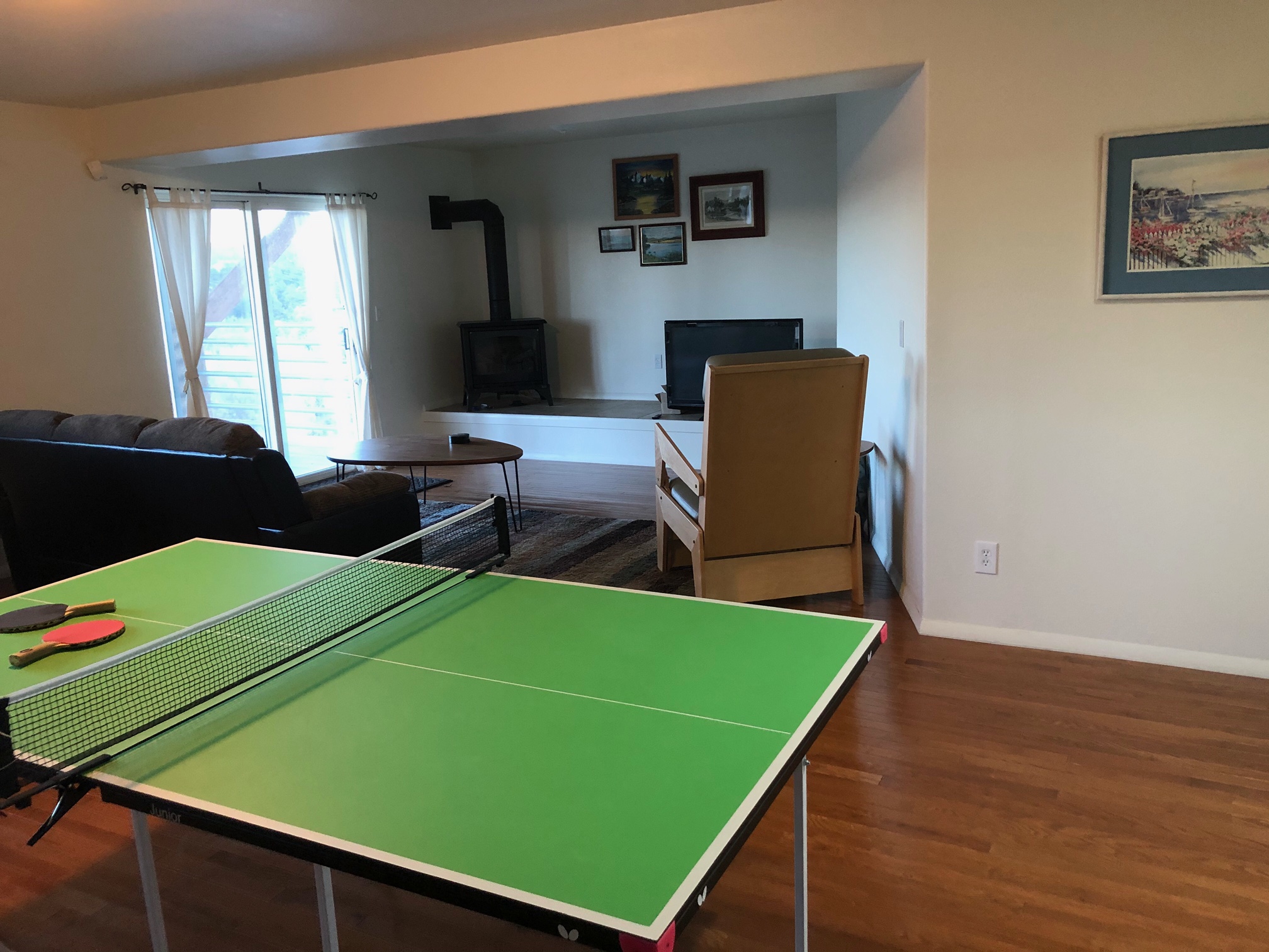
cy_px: 476
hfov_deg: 63.4
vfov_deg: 49.7
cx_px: 634
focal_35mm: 28
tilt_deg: -12.8
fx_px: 1026
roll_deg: +2.8
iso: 64
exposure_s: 1/15
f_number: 1.8
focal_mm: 3.99
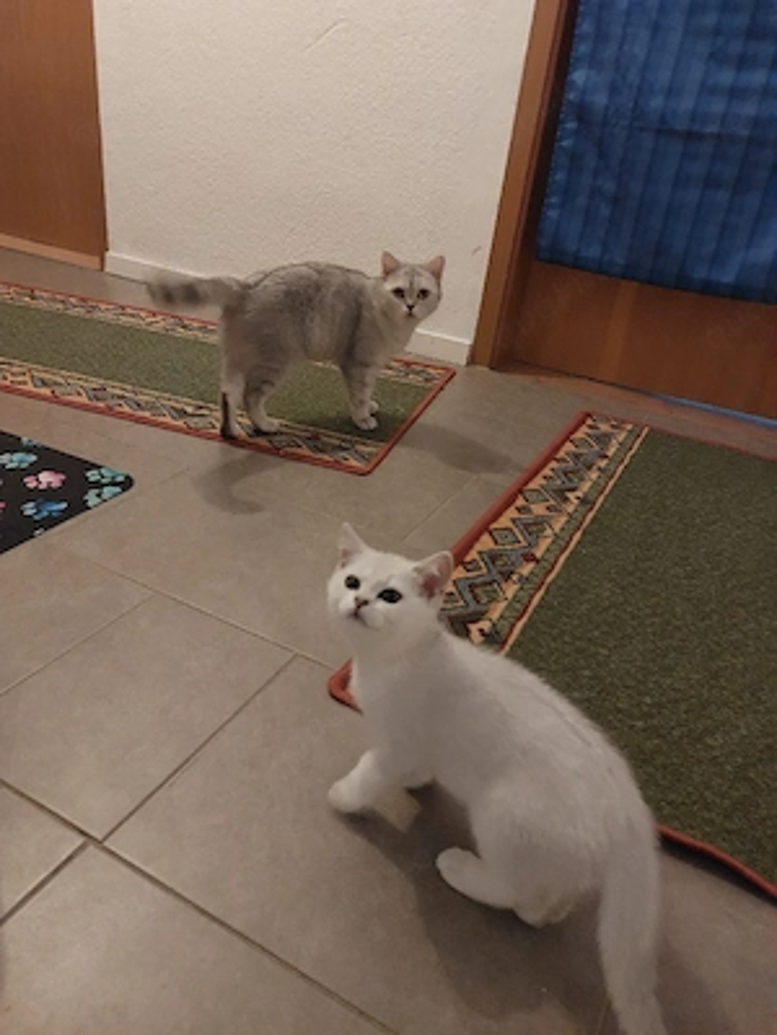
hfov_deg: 54.9
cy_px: 518
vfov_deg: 69.4
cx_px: 388
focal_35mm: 25
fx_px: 748
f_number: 1.8
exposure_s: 1/14.3
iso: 640
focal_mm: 5.23
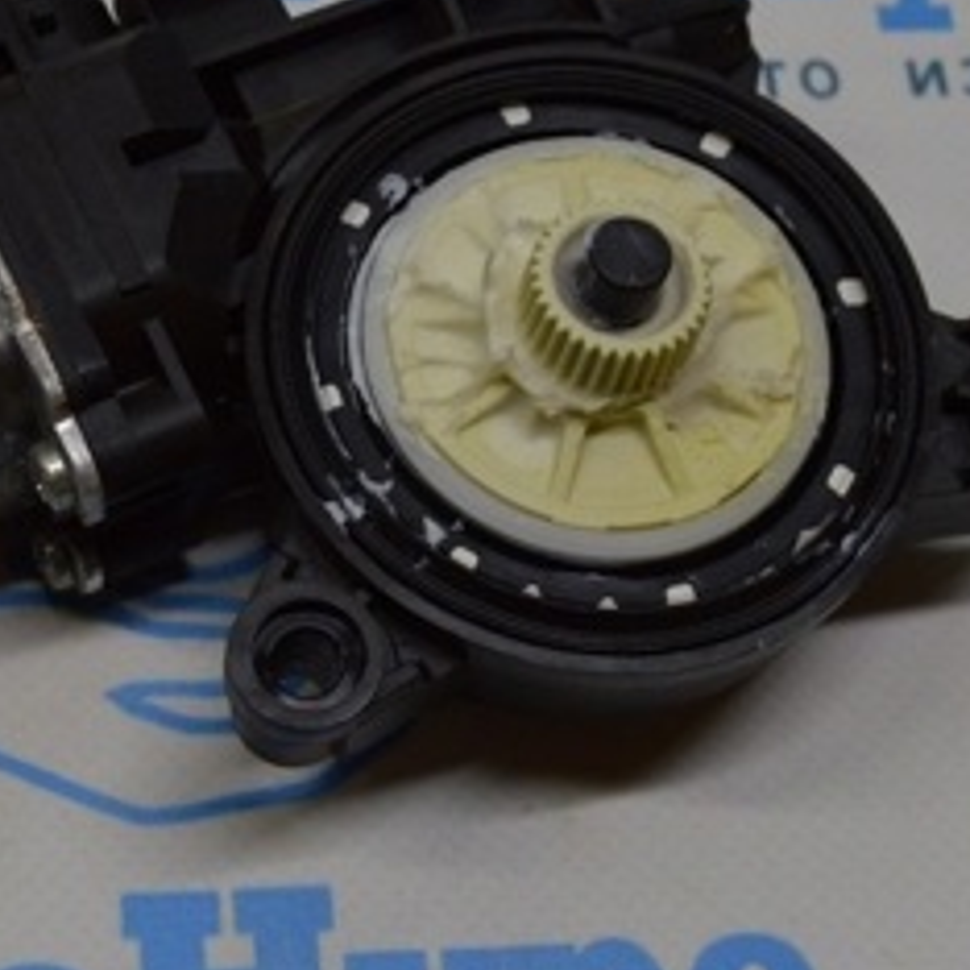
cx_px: 120
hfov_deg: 19.6
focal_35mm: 87
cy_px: 350
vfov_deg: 19.9
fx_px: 2763
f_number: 8
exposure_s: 1/80
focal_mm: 25
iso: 400
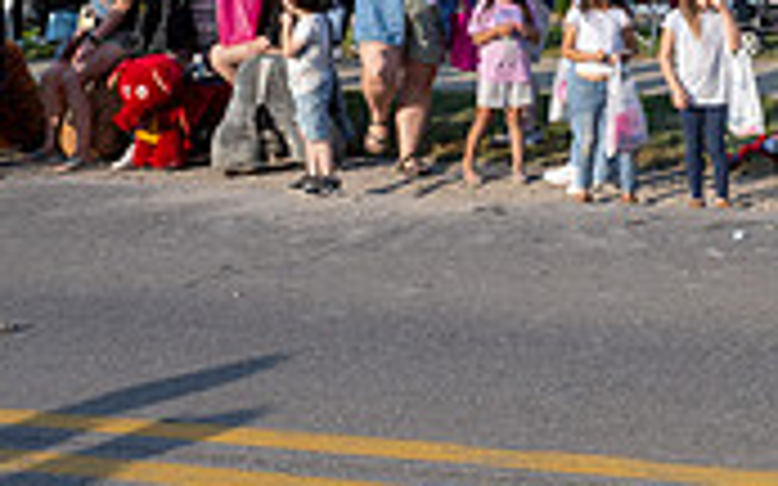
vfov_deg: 15.3
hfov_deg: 22.3
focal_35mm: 82
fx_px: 1738
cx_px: 1039
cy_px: -124
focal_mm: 24
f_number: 9
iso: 250
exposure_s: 1/250
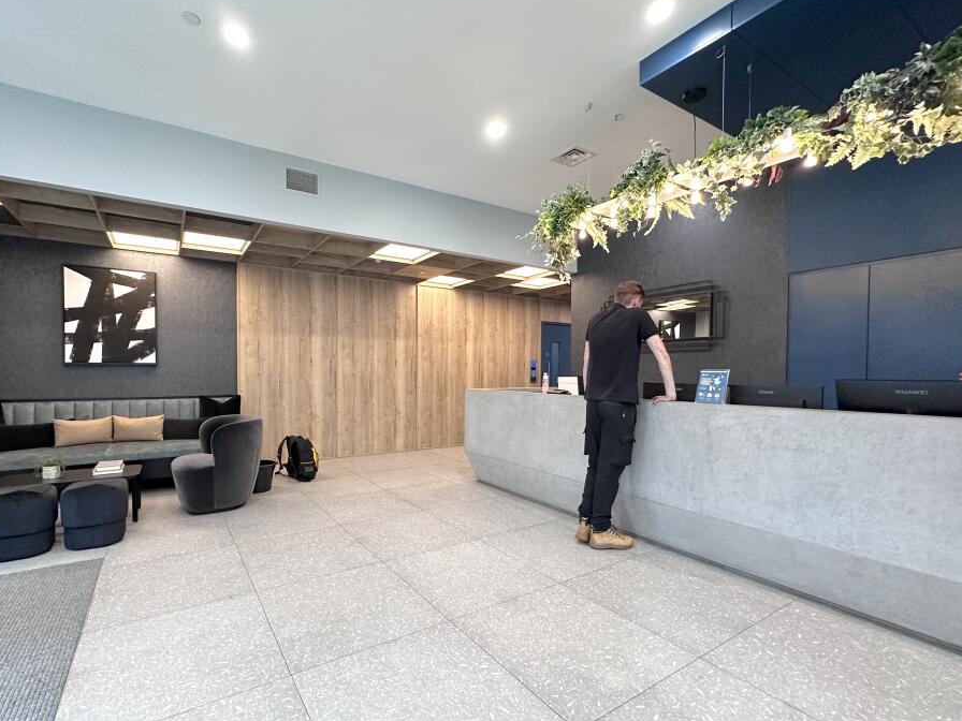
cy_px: 380
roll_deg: +0.0
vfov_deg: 78.0
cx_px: 421
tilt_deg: -2.6
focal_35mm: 16
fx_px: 445
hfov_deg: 94.0
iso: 320
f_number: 2.2
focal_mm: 2.22
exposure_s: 1/100
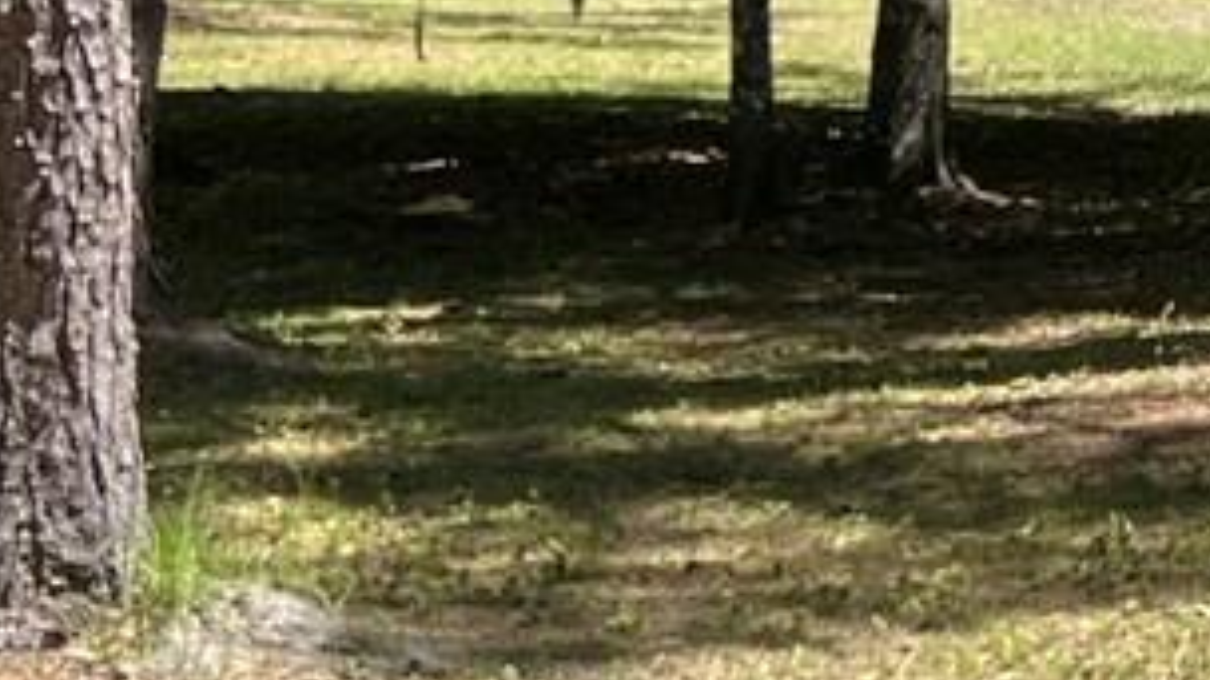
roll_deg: -0.6
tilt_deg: +3.1
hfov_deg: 13.0
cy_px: -481
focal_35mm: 149
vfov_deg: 7.9
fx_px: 4781
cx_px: 2193
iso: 50
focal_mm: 5.7
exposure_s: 1/1009
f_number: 1.5
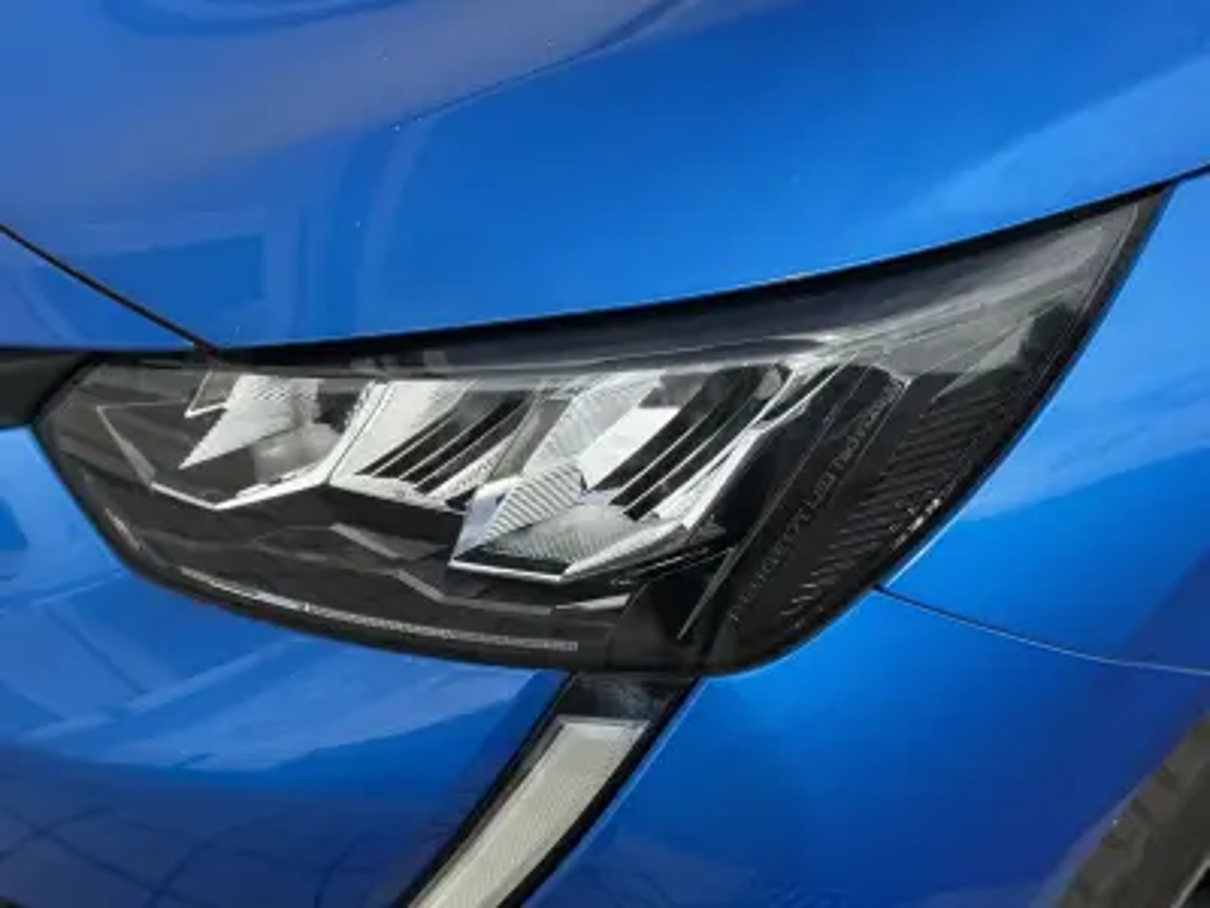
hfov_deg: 39.7
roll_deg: -3.5
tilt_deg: -33.7
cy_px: 454
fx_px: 1678
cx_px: 605
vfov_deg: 30.3
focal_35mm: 48
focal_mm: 6.76
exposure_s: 1/2865
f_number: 1.78
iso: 100
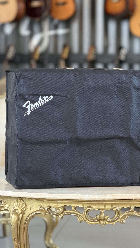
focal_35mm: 110
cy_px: 123
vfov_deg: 19.5
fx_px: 726
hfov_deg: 11.0
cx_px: 92
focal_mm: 16.89
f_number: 2.8
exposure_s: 1/87
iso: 500
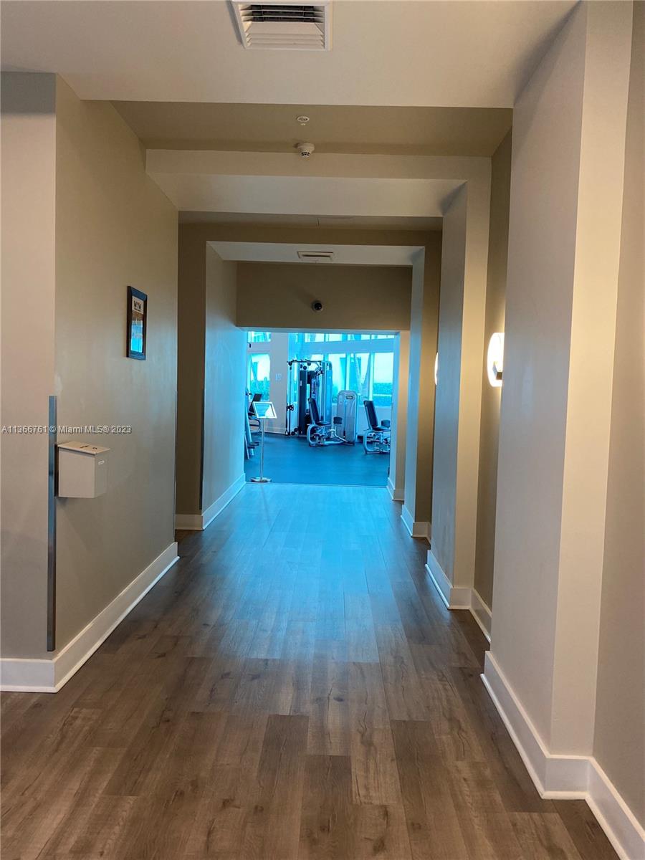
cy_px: 430
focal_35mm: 26
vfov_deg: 67.3
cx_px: 322
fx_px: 646
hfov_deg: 53.1
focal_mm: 4.25
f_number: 1.8
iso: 160
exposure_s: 1/60
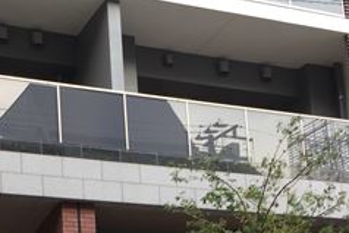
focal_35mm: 81
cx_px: 57
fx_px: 786
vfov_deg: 16.0
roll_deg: +2.7
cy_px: 303
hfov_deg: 24.5
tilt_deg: +9.8
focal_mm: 4.15
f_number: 2.2
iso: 32
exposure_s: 1/122
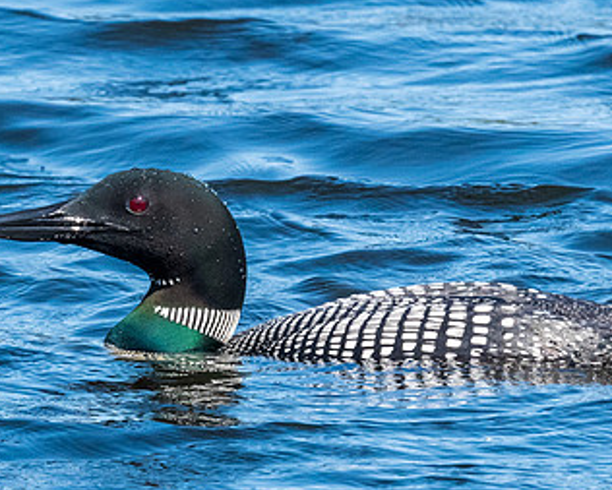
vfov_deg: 0.8
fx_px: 33374
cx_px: 248
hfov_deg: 1.1
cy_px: 273
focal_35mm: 1842
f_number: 11
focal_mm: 500
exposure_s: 1/2000
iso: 2000
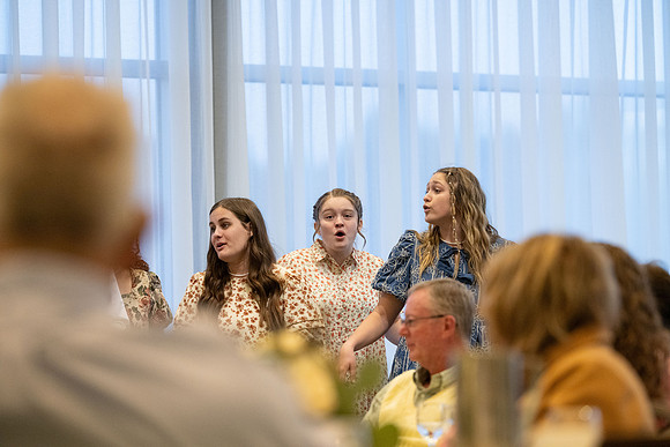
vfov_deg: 7.6
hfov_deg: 11.4
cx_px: 335
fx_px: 3351
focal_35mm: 180
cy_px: 224
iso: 3200
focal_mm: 180
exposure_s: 1/320
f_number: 4
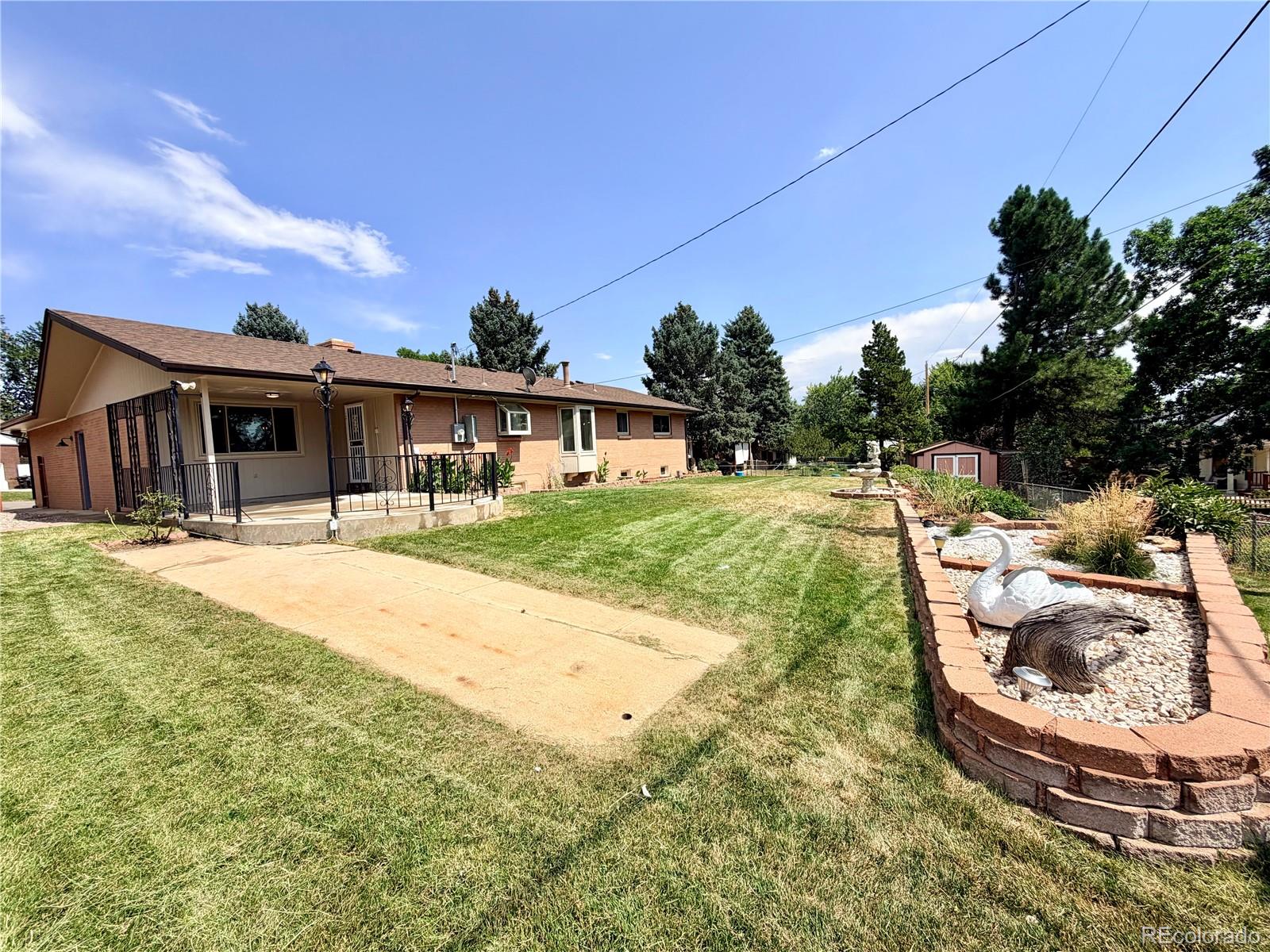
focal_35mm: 14
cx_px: 635
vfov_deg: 85.7
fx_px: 514
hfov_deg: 102.1
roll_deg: +2.6
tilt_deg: -2.8
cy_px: 476
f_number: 2.2
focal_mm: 2.22
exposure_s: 1/914
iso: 20
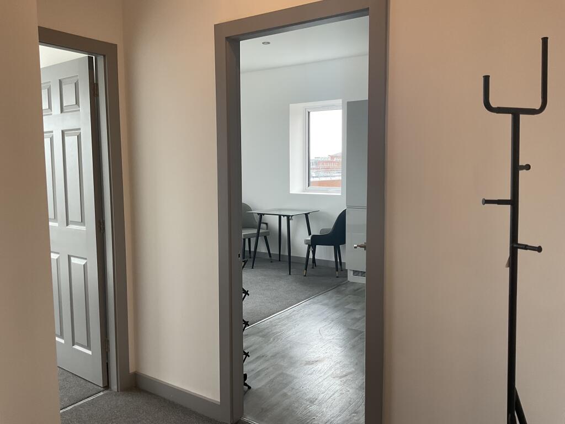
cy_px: 212
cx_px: 282
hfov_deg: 61.7
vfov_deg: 48.2
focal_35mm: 29
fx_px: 473
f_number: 1.8
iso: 40
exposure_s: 1/50
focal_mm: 3
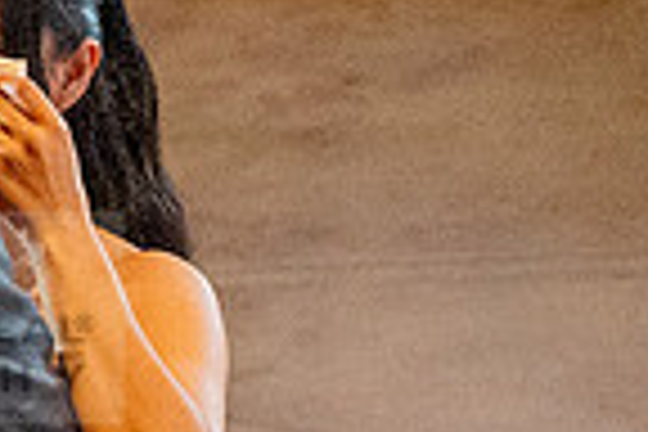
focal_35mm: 826
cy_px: 413
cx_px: -200
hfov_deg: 2.5
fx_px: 14867
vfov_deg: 1.7
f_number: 4
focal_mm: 120
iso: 3200
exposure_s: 1/200
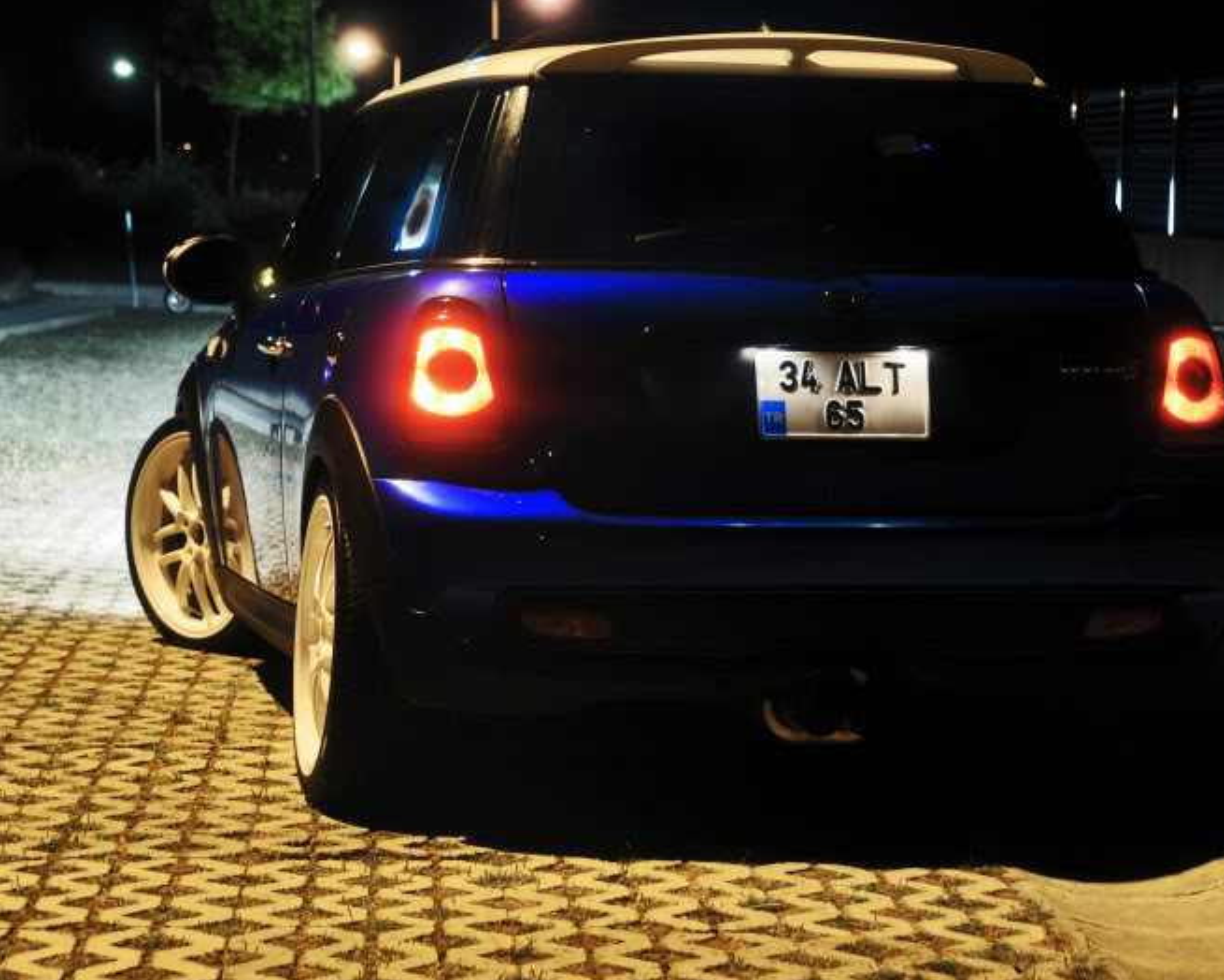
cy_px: 489
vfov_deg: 16.0
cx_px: 595
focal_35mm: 96
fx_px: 3478
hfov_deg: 20.0
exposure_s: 1
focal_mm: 56
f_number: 5
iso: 200
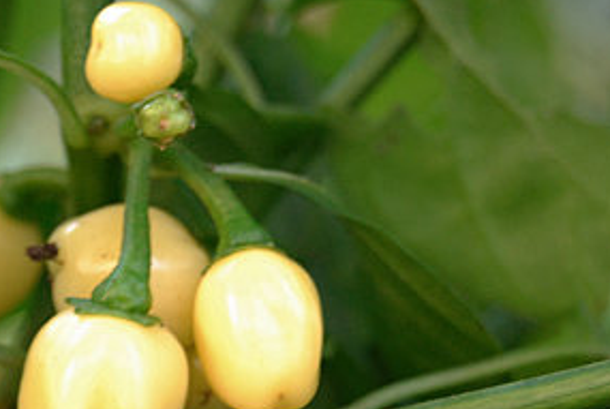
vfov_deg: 9.5
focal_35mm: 145
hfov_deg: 14.1
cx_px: 131
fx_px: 2459
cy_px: 299
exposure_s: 1/30
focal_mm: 55
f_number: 5.6
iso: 1000
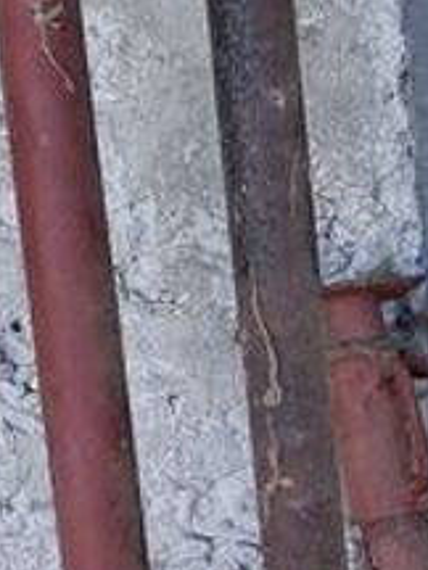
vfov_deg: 11.6
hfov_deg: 8.5
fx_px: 2753
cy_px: 677
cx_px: 806
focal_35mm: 167
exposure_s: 1/100
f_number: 1.8
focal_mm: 4
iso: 20
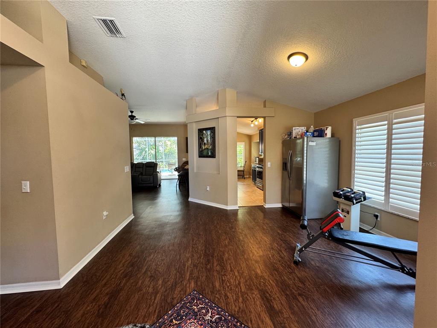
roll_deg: +0.5
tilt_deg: -3.8
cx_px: 218
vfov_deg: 85.7
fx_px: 177
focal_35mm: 14
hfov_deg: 102.1
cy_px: 164
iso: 200
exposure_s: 1/60
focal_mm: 2.22
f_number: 2.2
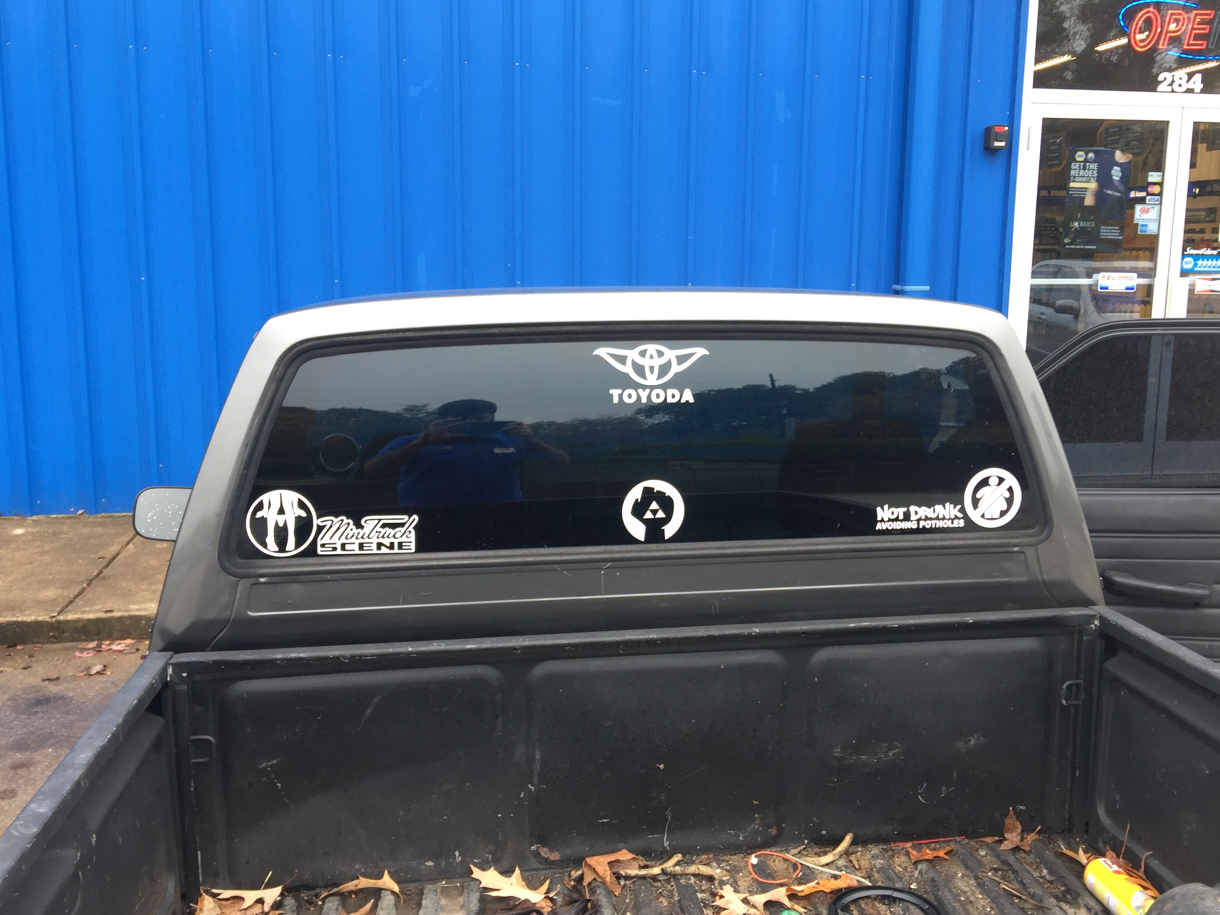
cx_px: 643
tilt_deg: -10.2
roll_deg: -2.1
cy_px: 461
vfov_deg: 42.9
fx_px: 1163
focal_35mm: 33
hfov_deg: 55.3
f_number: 2.2
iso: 32
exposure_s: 1/60
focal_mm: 4.15
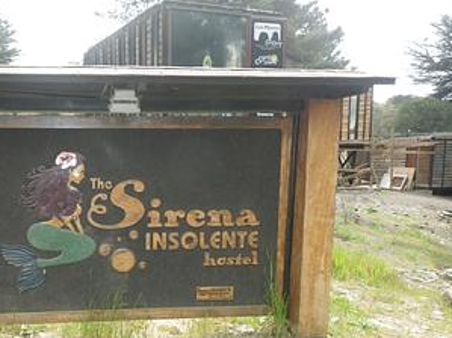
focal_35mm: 40
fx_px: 522
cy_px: 231
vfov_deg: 35.5
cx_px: 138
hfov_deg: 45.8
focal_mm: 5
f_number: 4.2
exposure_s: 1/160
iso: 100
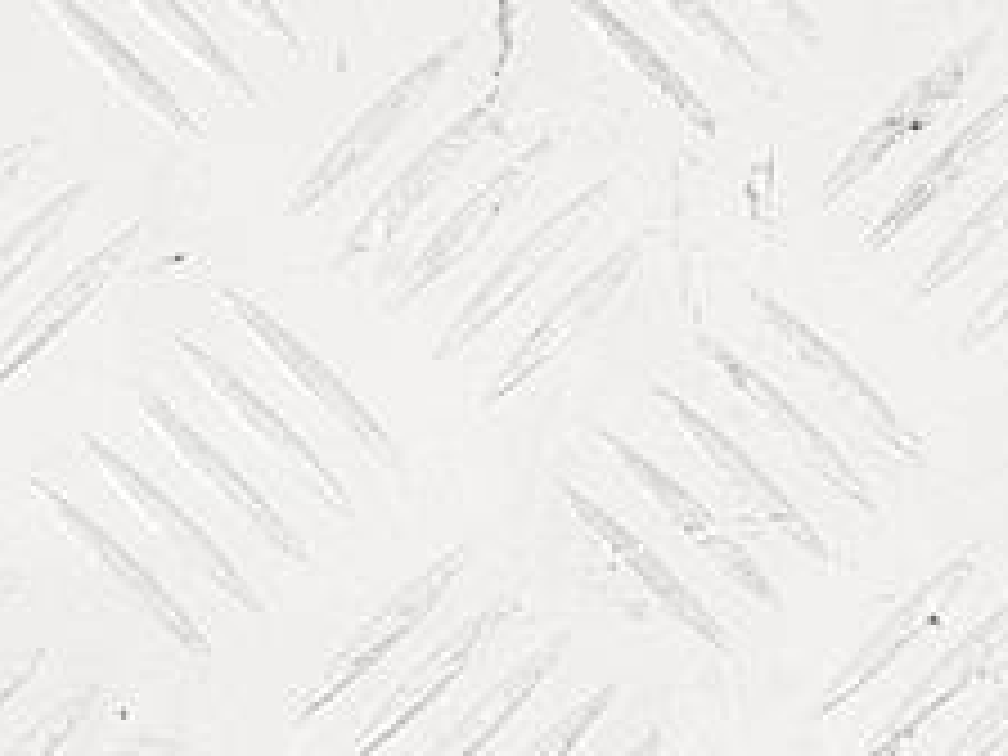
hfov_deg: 16.5
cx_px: 464
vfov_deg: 11.4
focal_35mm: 119
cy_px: 1440
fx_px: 3465
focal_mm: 4.2
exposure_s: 1/100
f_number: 1.7
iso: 64
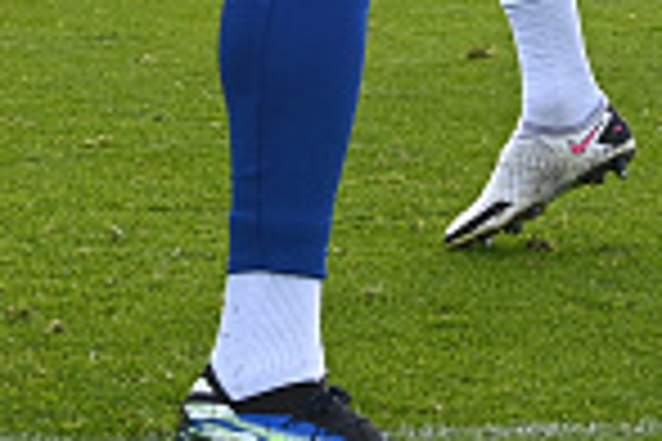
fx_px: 5204
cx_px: 419
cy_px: -374
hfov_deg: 7.3
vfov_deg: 4.8
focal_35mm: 283
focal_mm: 70
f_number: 7.1
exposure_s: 1/1000
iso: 640
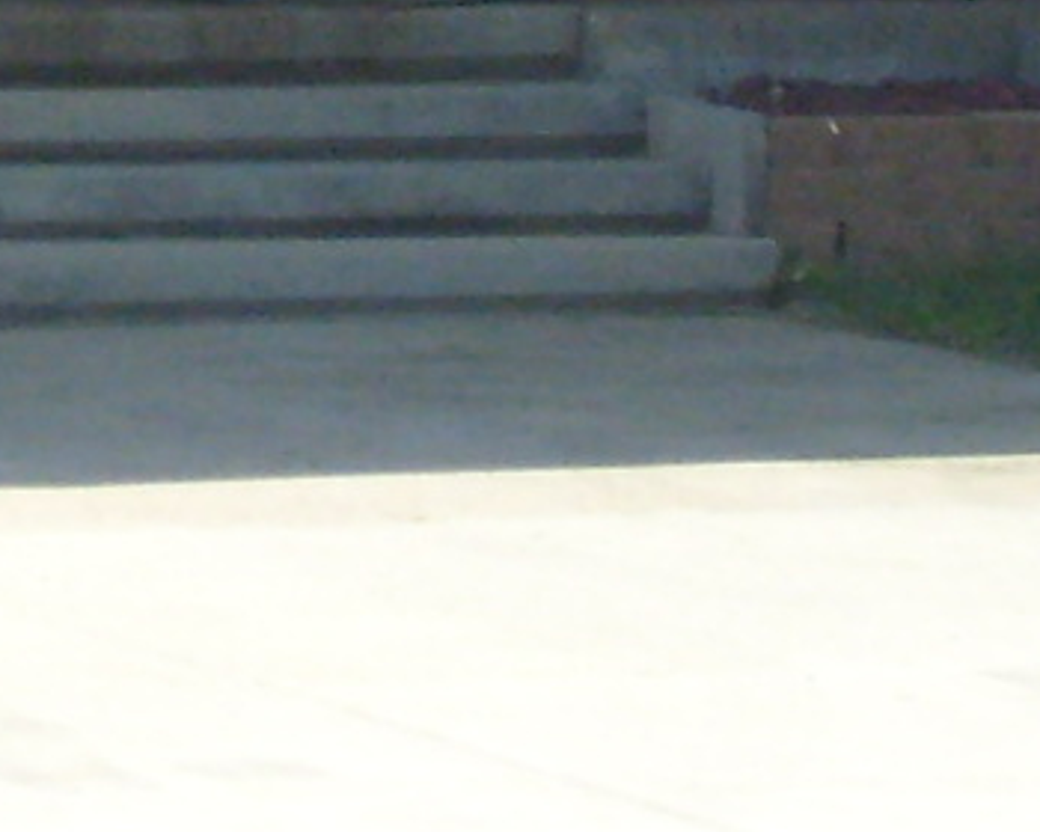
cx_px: -829
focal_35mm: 348
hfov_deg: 5.5
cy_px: -883
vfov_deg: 4.4
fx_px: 10711
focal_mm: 10.3
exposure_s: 1/125
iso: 160
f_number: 9.1
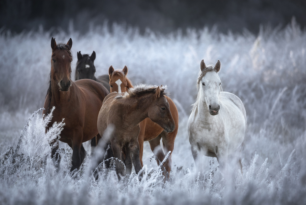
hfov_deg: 3.7
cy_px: 102
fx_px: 4677
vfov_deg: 2.5
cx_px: 153
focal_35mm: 550
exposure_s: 1/125
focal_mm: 550
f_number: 6.3
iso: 200
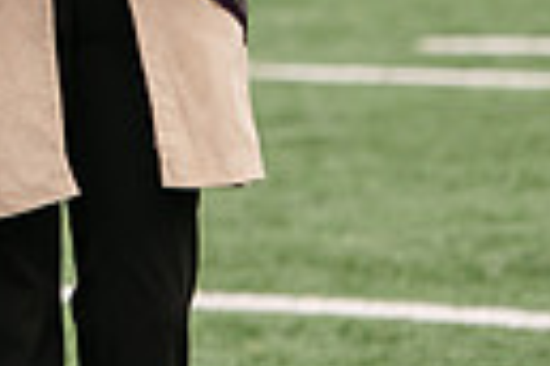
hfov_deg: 2.9
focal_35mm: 722
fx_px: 11030
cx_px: -209
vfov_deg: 1.9
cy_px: -351
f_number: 4.5
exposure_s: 1/1250
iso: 320
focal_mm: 160
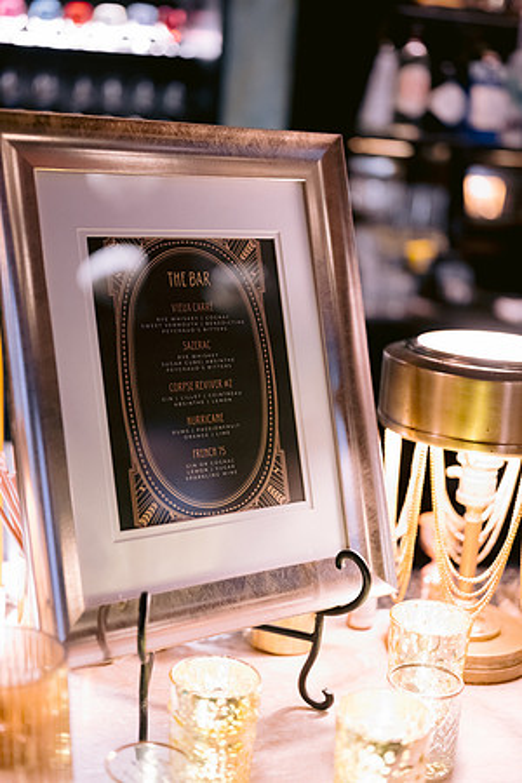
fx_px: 1087
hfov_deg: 27.0
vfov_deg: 39.6
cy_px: 392
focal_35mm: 50
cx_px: 261
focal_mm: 50
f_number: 1.8
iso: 3200
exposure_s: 1/25
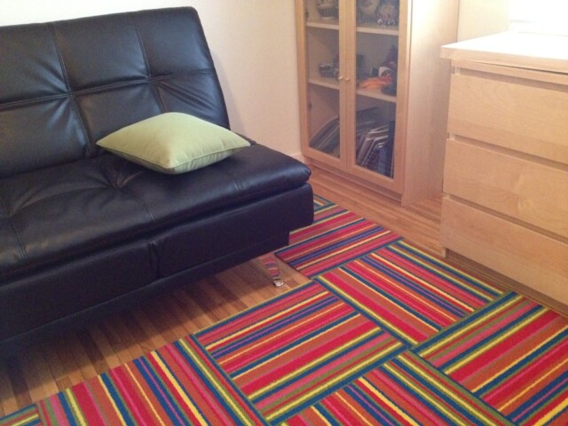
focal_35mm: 35
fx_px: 574
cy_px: 213
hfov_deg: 52.6
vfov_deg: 40.7
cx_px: 284
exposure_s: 1/15
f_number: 2.4
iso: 640
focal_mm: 4.28
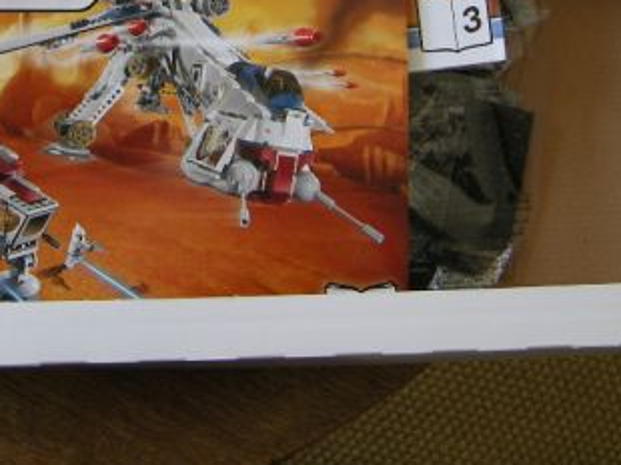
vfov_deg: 15.2
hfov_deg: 20.8
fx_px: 1667
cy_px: -110
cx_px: 112
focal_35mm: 93
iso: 64
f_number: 3
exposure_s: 1/56.3
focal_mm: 7.5
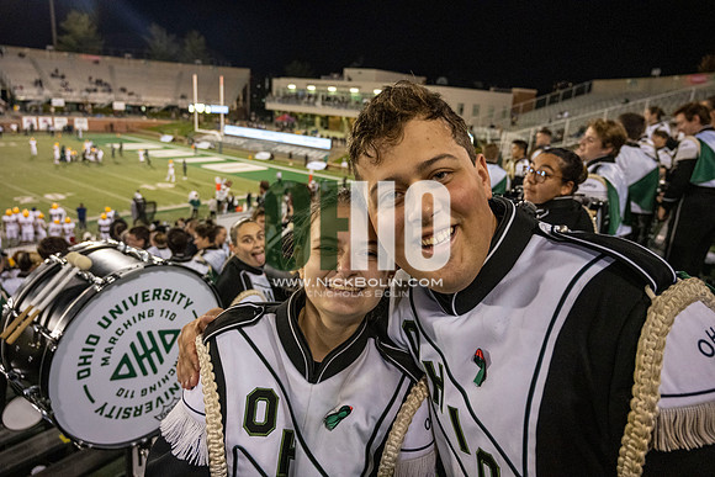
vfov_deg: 53.2
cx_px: 358
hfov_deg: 73.7
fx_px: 477
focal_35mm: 24
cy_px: 238
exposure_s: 1/500
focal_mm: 24
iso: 3200
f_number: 4
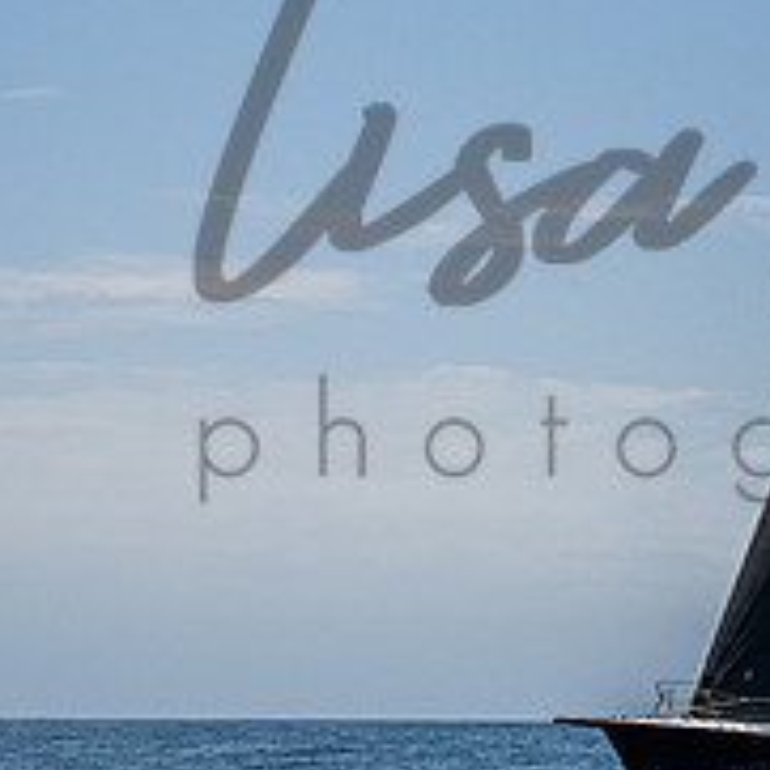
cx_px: 1158
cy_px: 132
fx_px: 3448
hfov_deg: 12.1
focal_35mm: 137
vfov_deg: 12.7
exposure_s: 1/6400
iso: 200
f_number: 5
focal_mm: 45
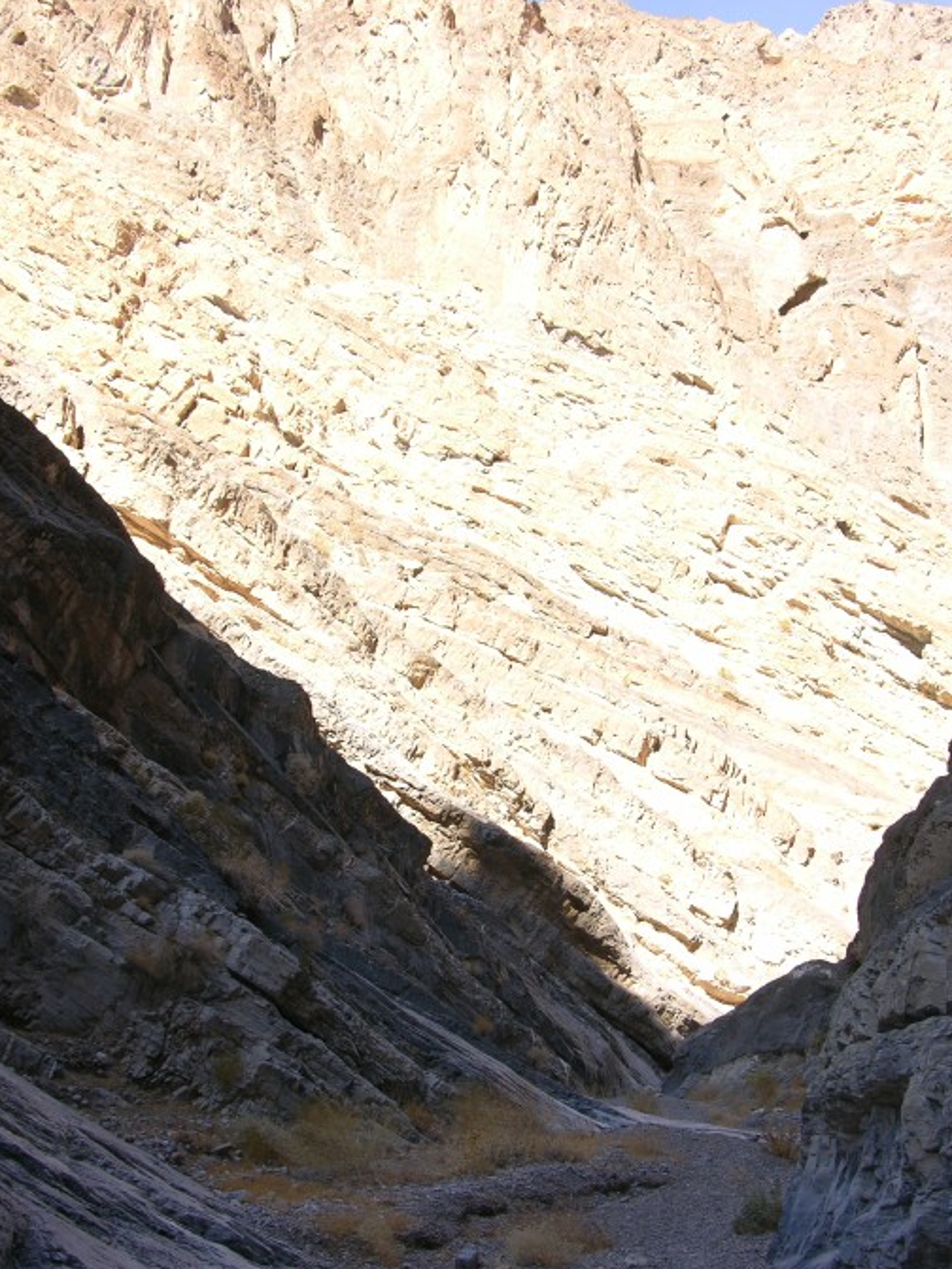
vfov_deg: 46.7
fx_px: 1467
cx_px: 529
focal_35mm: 40
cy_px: 704
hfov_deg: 35.9
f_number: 4.5
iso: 50
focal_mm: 8.9
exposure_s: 1/105
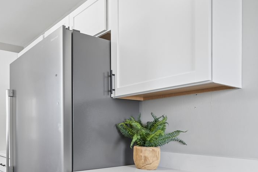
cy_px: 126
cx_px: 27
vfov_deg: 43.7
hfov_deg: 55.5
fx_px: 208
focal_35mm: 29
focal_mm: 16
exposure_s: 1/15
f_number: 10
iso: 400
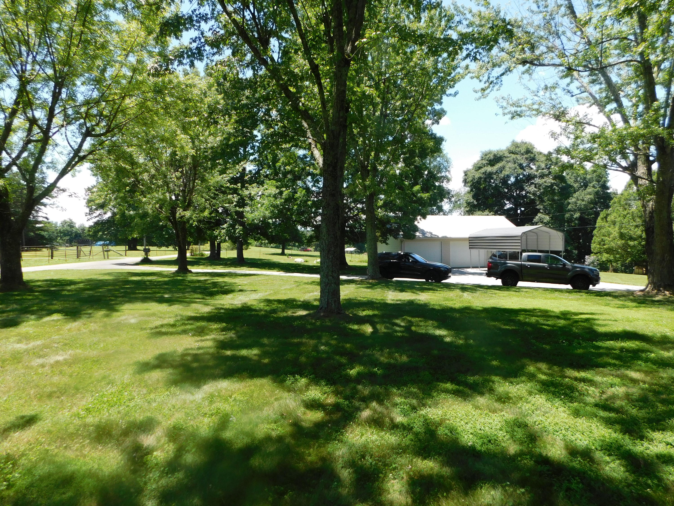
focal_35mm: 23
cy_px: 253
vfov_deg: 58.9
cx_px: 337
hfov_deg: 73.9
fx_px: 448
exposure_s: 1/640
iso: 125
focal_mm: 4
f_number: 3
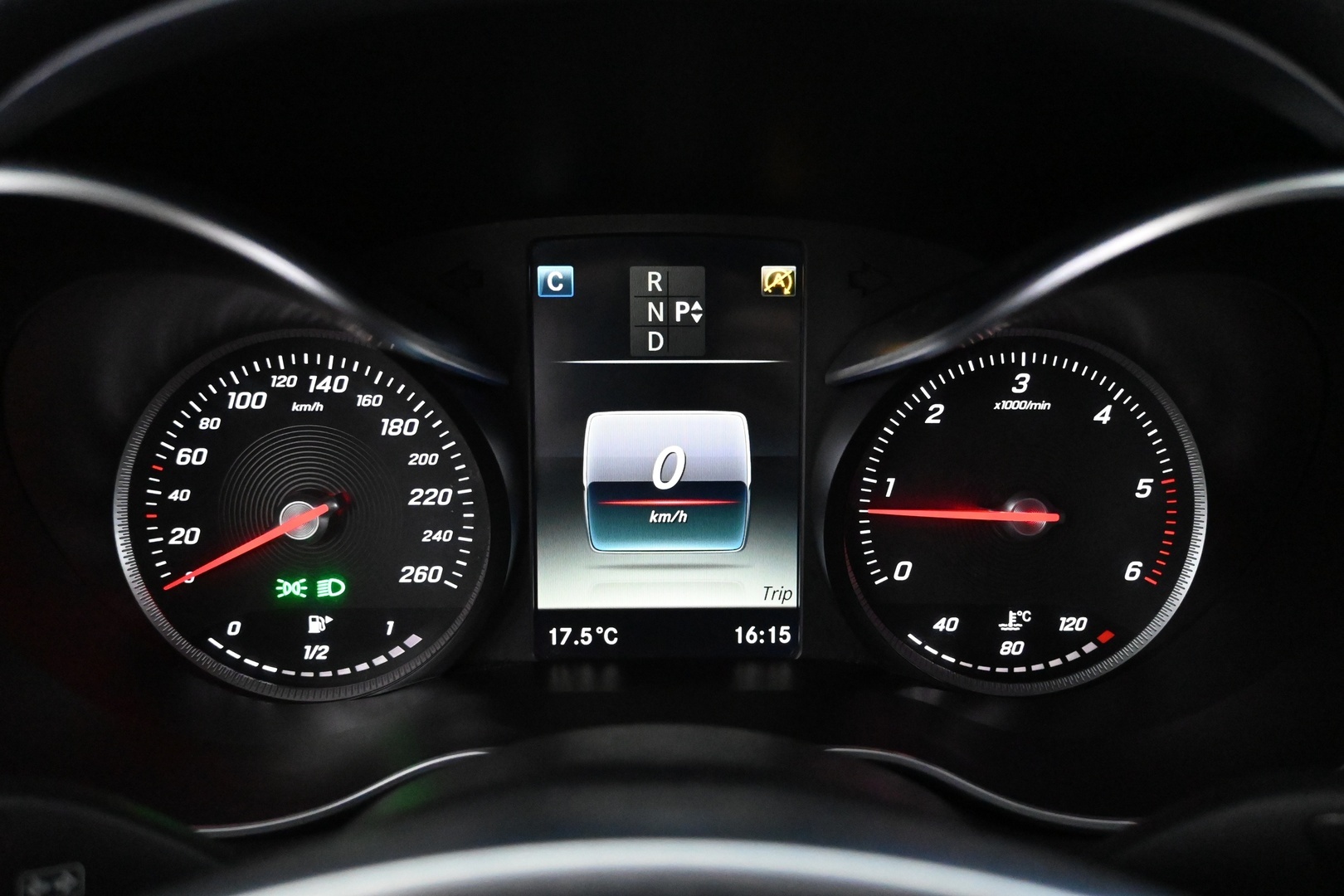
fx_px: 1092
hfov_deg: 63.2
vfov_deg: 44.6
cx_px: 672
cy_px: 448
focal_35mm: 29
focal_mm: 19.5
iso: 9000
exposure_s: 1/30
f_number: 3.8
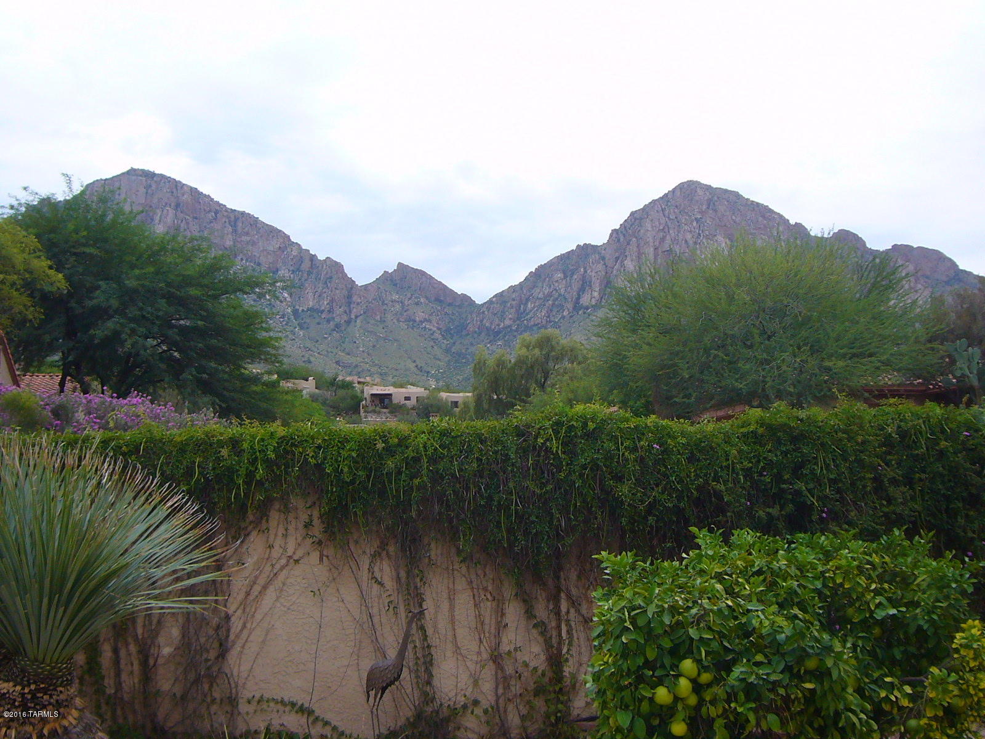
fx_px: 1167
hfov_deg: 45.8
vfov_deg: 35.1
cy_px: 370
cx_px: 492
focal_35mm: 41
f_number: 5.6
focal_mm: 4.9
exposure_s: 1/250
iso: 80
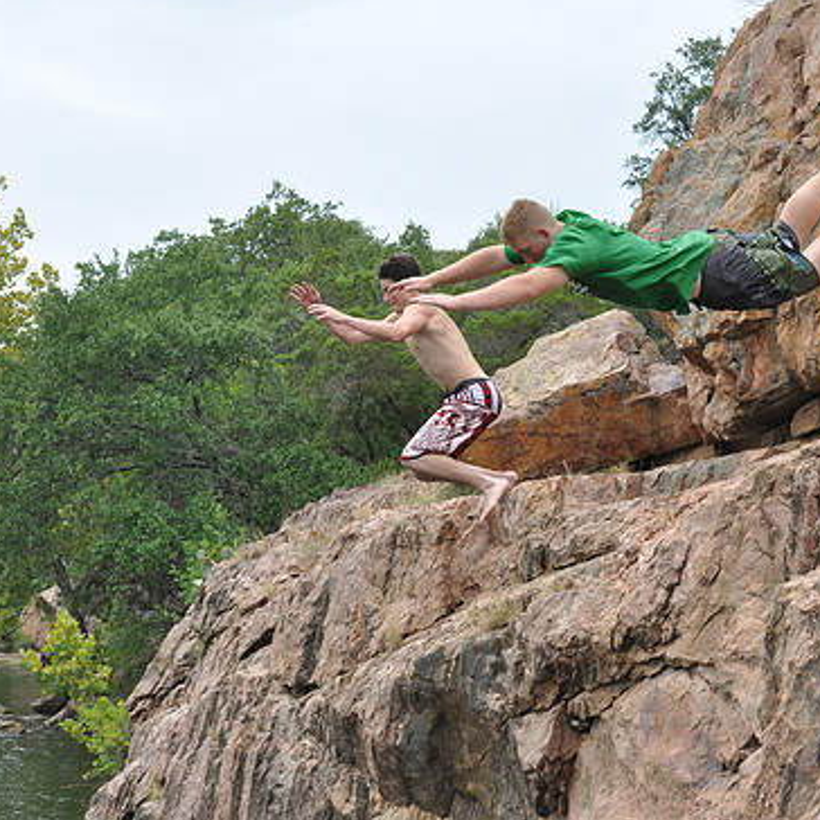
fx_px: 1742
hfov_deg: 26.4
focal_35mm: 65
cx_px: 496
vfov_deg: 26.5
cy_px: 407
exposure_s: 1/1250
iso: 400
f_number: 5.6
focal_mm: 32
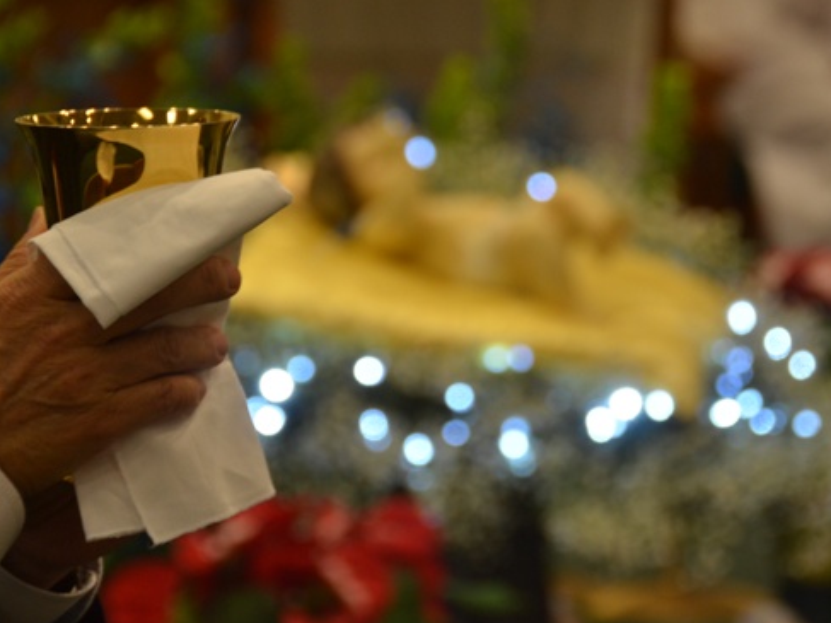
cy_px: 266
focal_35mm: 246
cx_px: 462
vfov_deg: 6.0
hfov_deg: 8.1
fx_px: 5904
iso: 800
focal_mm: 130
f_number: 5.6
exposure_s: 1/40
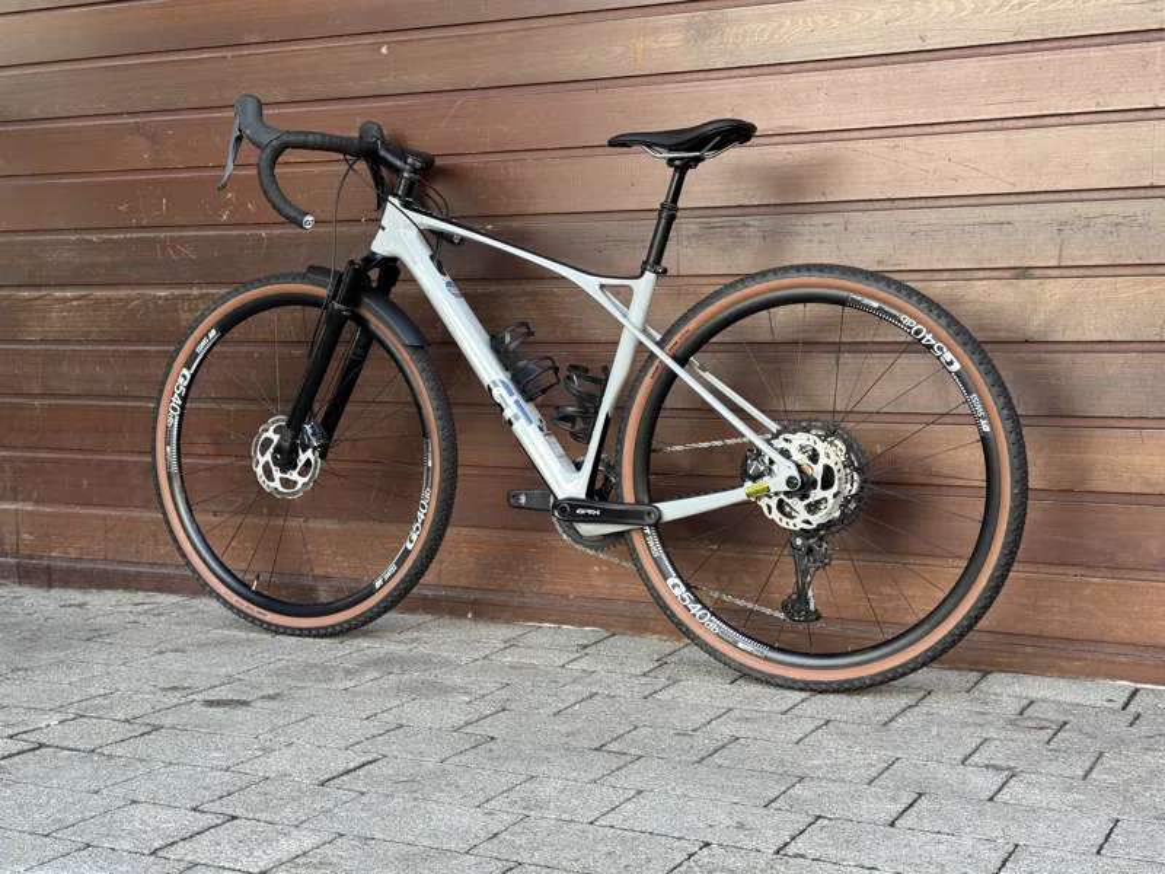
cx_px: 582
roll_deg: +0.4
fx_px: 1615
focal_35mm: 48
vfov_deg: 30.3
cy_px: 437
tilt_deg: -3.9
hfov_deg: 39.7
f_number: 1.78
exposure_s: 1/173
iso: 64
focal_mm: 6.76
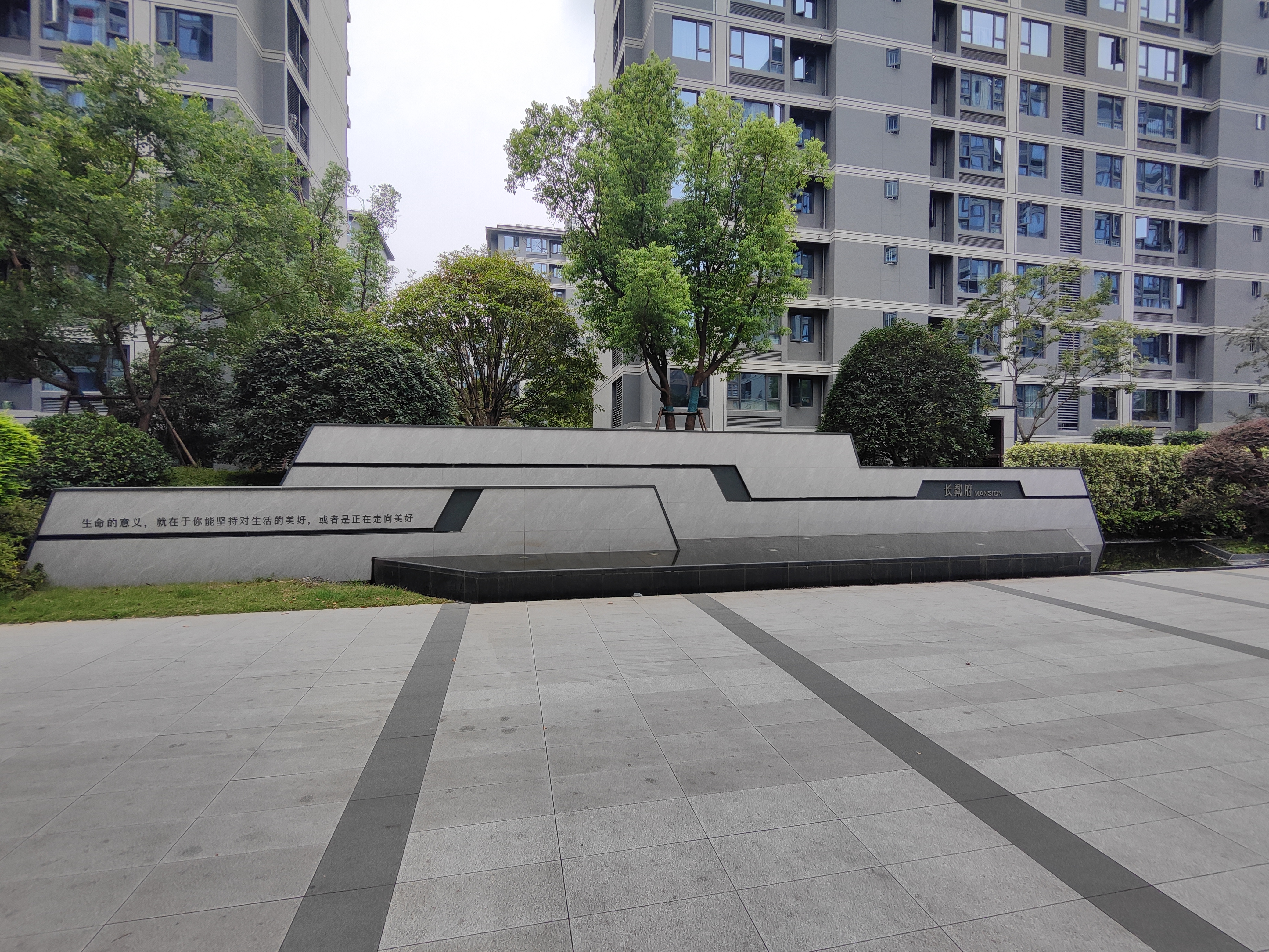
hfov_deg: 94.5
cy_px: 476
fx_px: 587
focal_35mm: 16
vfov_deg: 78.1
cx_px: 634
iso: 50
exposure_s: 1/710
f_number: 2.4
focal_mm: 2.13
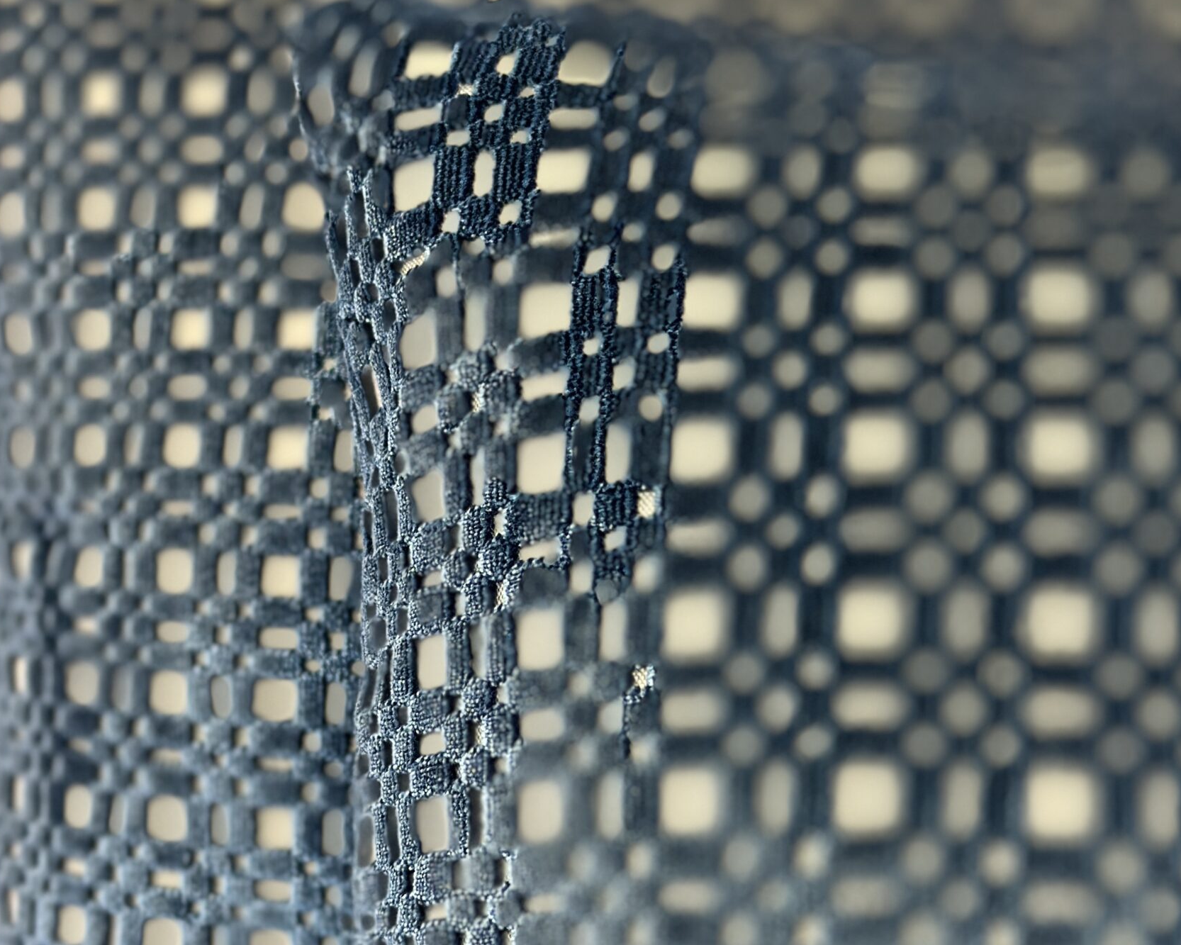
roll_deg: -0.1
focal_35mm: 72
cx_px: 571
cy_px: 616
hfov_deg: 26.4
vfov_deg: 21.2
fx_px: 2517
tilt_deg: -18.1
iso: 200
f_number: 1.78
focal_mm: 6.86
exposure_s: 1/120
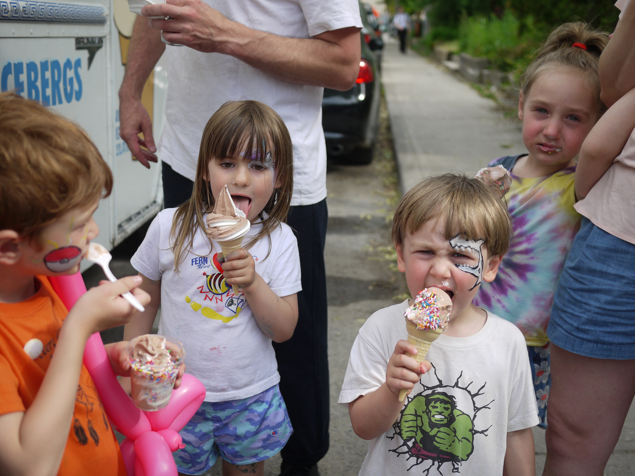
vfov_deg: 35.1
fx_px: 752
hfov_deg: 45.8
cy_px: 235
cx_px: 314
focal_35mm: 41
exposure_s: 1/1300
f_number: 2
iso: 100
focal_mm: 20
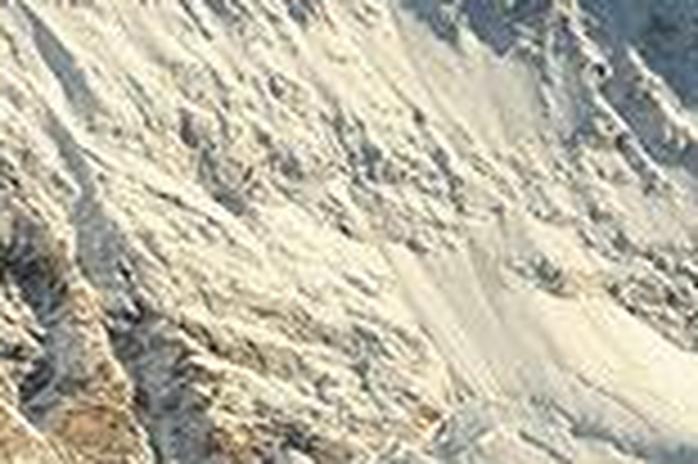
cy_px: 669
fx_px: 12570
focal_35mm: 649
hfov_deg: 3.2
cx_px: -504
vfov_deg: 2.1
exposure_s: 1/160
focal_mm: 98
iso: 800
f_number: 9
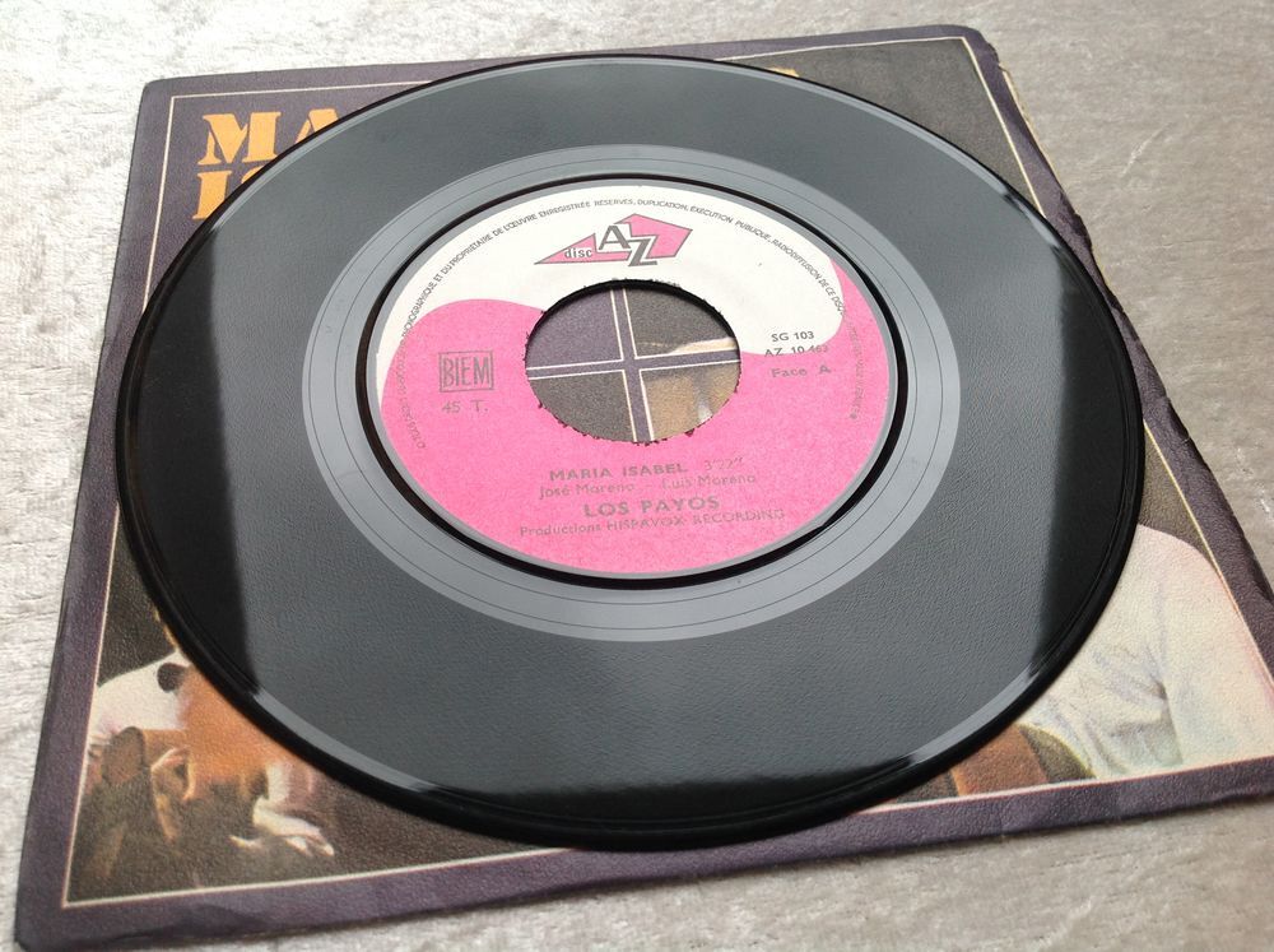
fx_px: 1286
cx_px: 637
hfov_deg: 52.7
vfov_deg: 40.6
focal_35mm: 35
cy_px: 476
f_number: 2.4
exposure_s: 1/30
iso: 64
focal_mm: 4.28
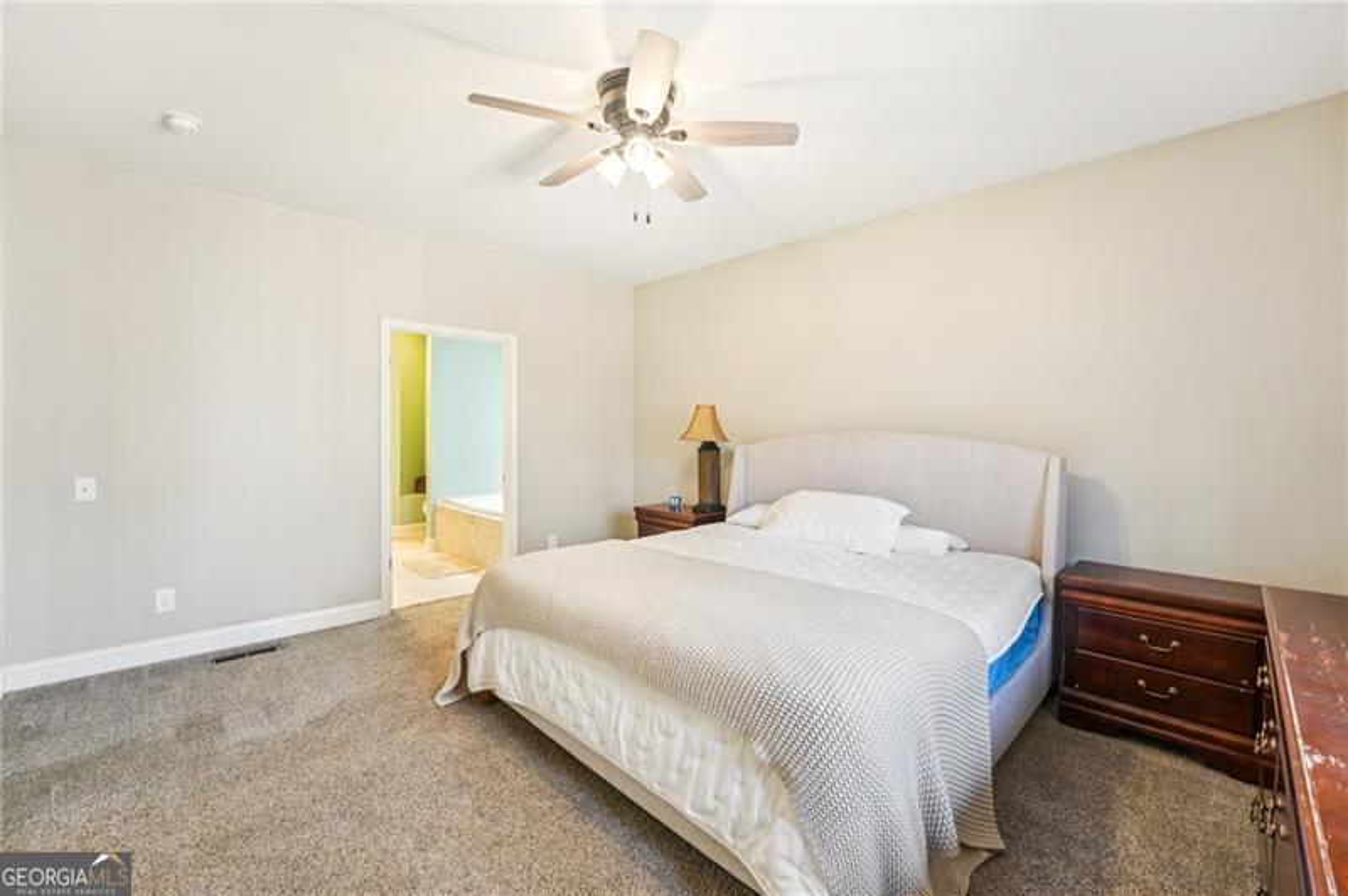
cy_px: 448
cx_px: 674
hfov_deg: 104.3
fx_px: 524
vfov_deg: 81.1
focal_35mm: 14
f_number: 8
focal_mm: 14
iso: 320
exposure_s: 1/6
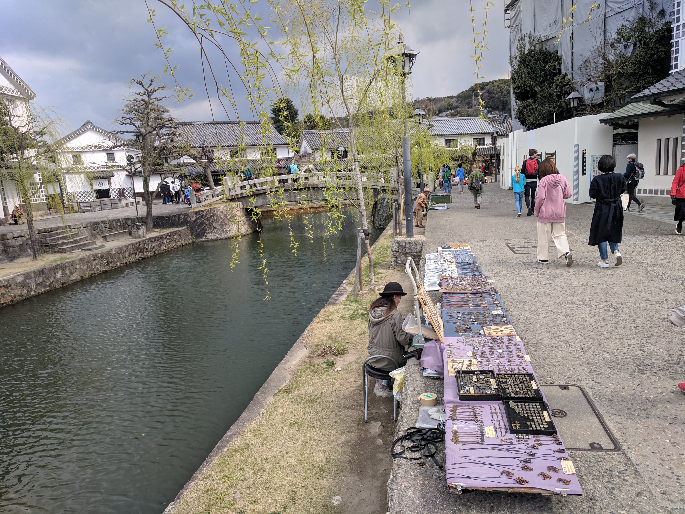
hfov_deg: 67.3
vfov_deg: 53.1
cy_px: 257
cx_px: 342
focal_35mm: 26
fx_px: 515
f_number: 2
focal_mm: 4.67
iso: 50
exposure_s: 1/620
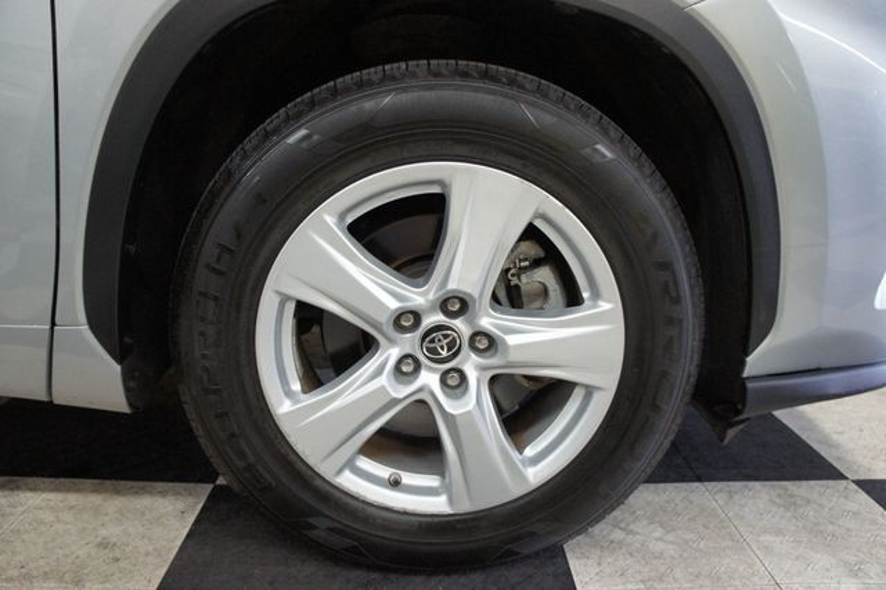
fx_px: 664
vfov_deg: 47.9
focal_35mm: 27
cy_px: 295
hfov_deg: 67.4
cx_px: 443
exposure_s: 1/125
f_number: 3.5
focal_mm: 18
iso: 1600
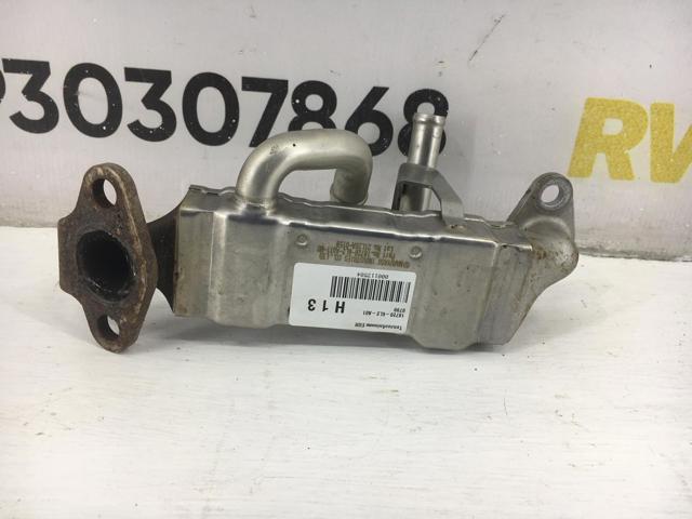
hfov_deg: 61.7
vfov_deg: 48.2
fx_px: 580
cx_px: 346
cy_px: 260
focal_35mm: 29
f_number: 2.2
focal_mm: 4.15
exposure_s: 1/50
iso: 25
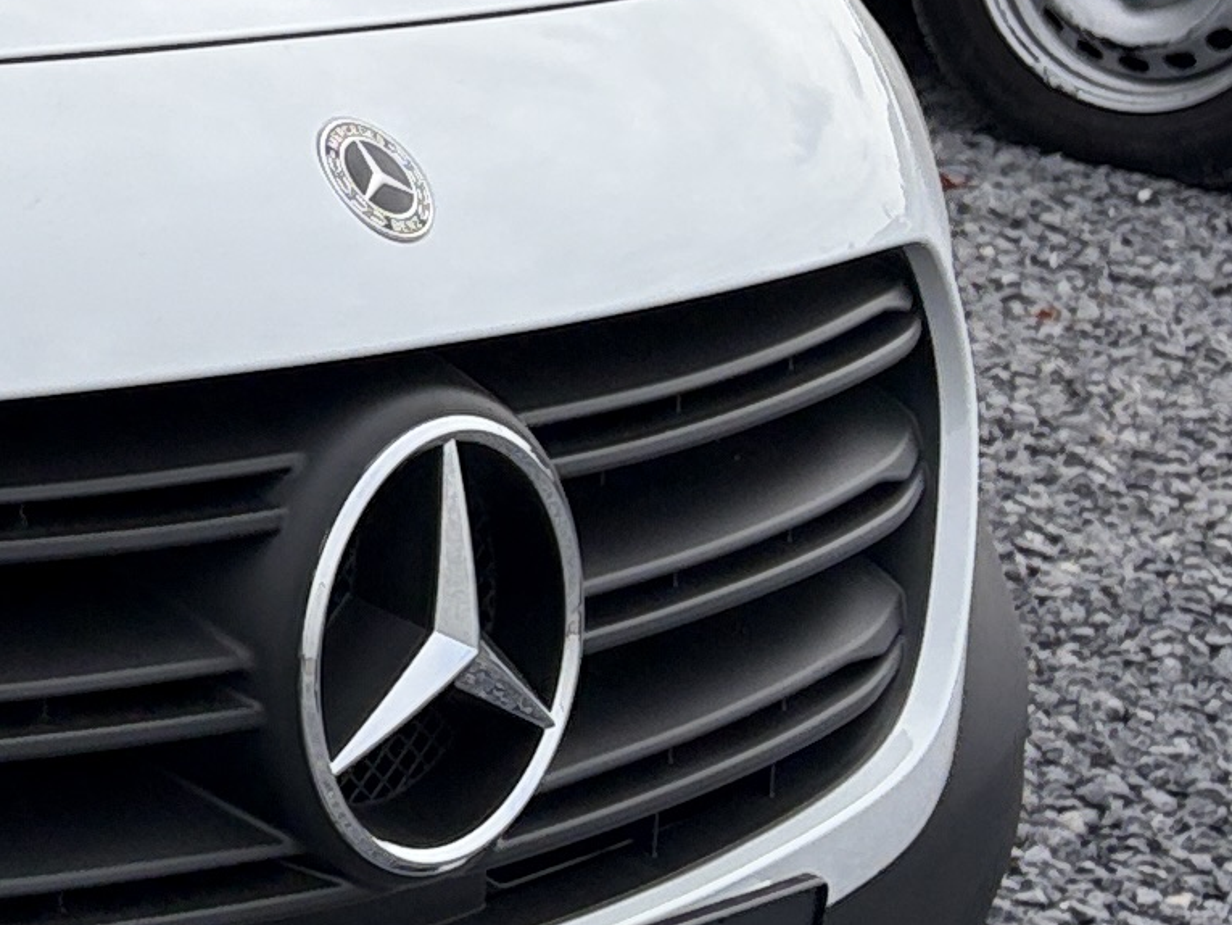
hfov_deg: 12.3
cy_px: -140
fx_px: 4877
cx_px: -1395
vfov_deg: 10.7
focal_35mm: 137
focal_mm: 5.96
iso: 50
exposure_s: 1/3448
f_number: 1.6
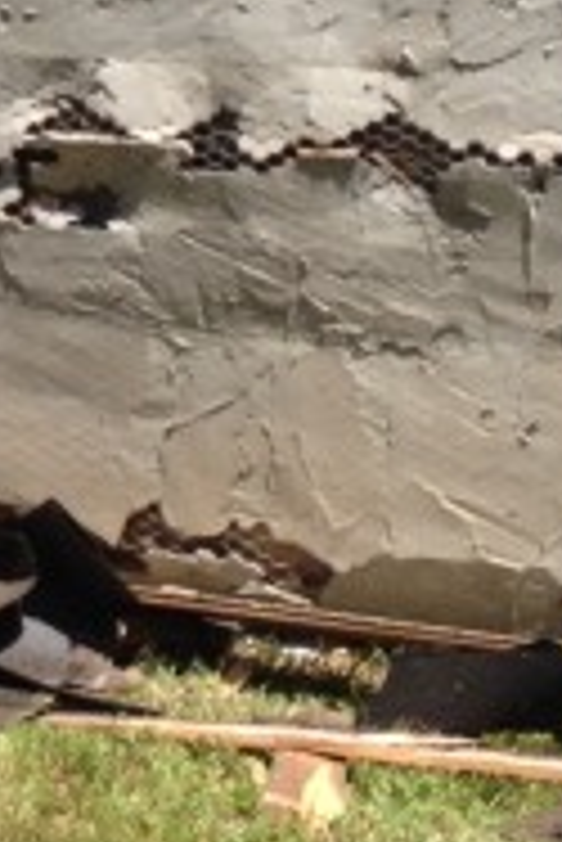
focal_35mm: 199
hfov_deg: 6.7
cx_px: -450
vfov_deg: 10.1
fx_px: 4651
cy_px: -270
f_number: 2.4
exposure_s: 1/986
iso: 50
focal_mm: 4.28
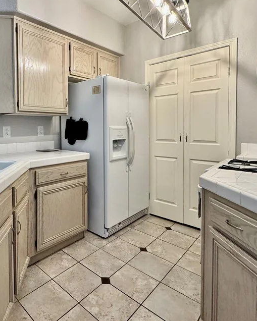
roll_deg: +0.7
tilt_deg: -2.3
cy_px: 134
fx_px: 209
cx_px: 70
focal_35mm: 22
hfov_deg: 60.3
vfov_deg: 74.5
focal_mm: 2.22
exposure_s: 1/120
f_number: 2.2
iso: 320
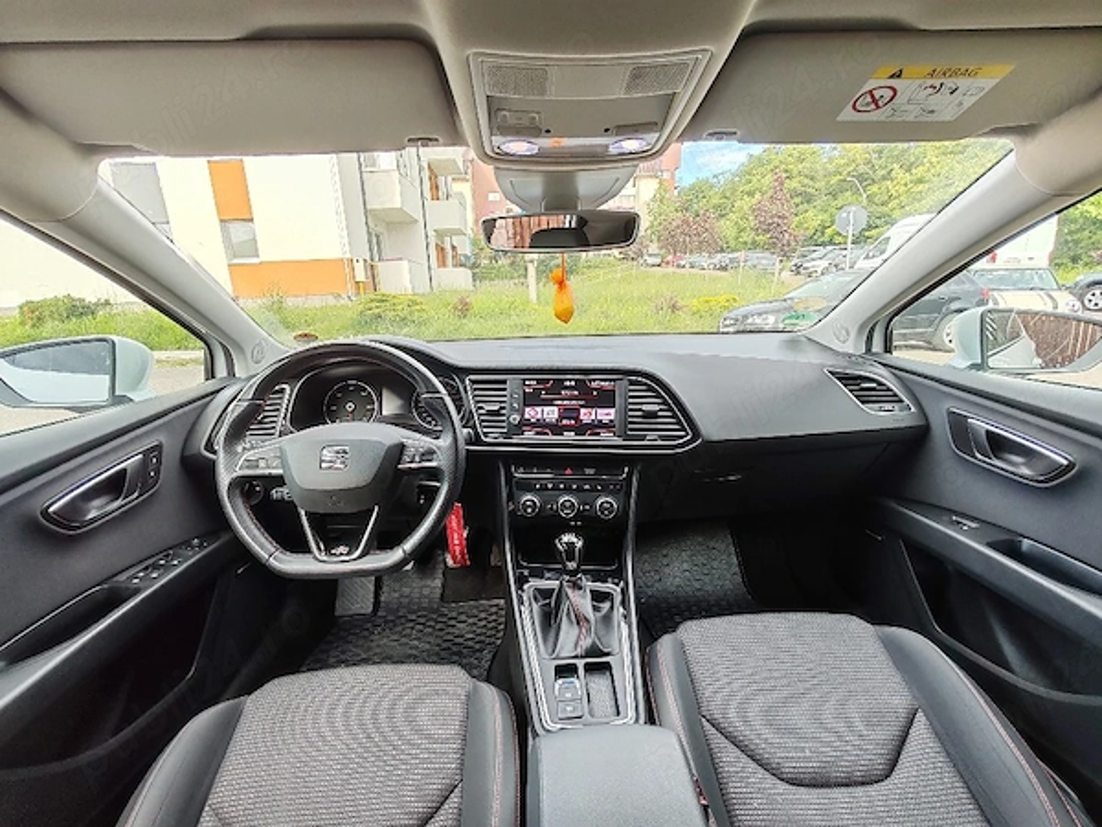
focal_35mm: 16
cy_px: 414
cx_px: 551
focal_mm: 1.96
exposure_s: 1/50
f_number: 2.2
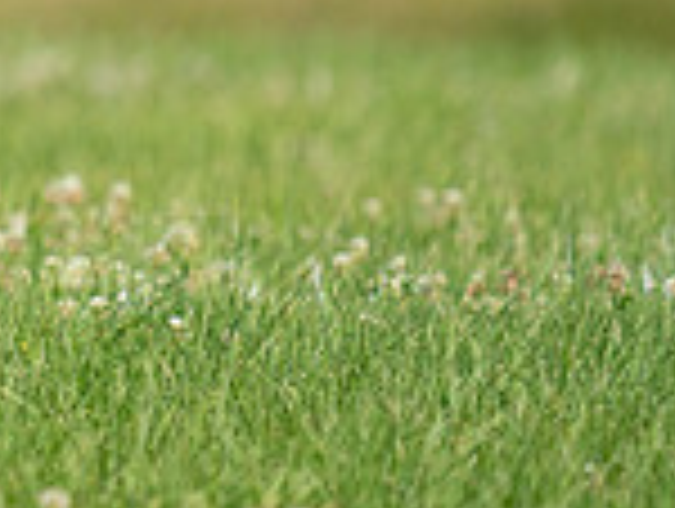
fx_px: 29511
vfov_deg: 1.0
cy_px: -299
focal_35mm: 1511
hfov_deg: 1.3
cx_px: -594
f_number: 6.3
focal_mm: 407
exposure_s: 1/4000
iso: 1250
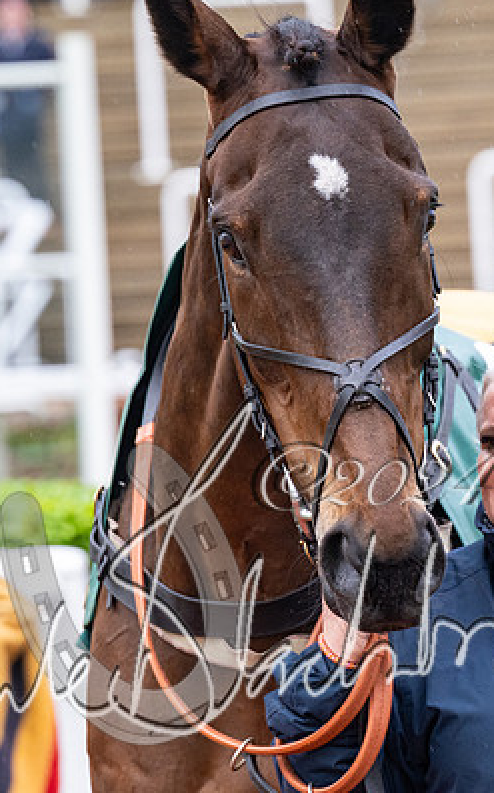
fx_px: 7982
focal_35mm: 370
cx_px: 556
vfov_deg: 5.7
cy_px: 360
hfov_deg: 3.5
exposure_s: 1/500
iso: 1000
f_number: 5
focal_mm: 165
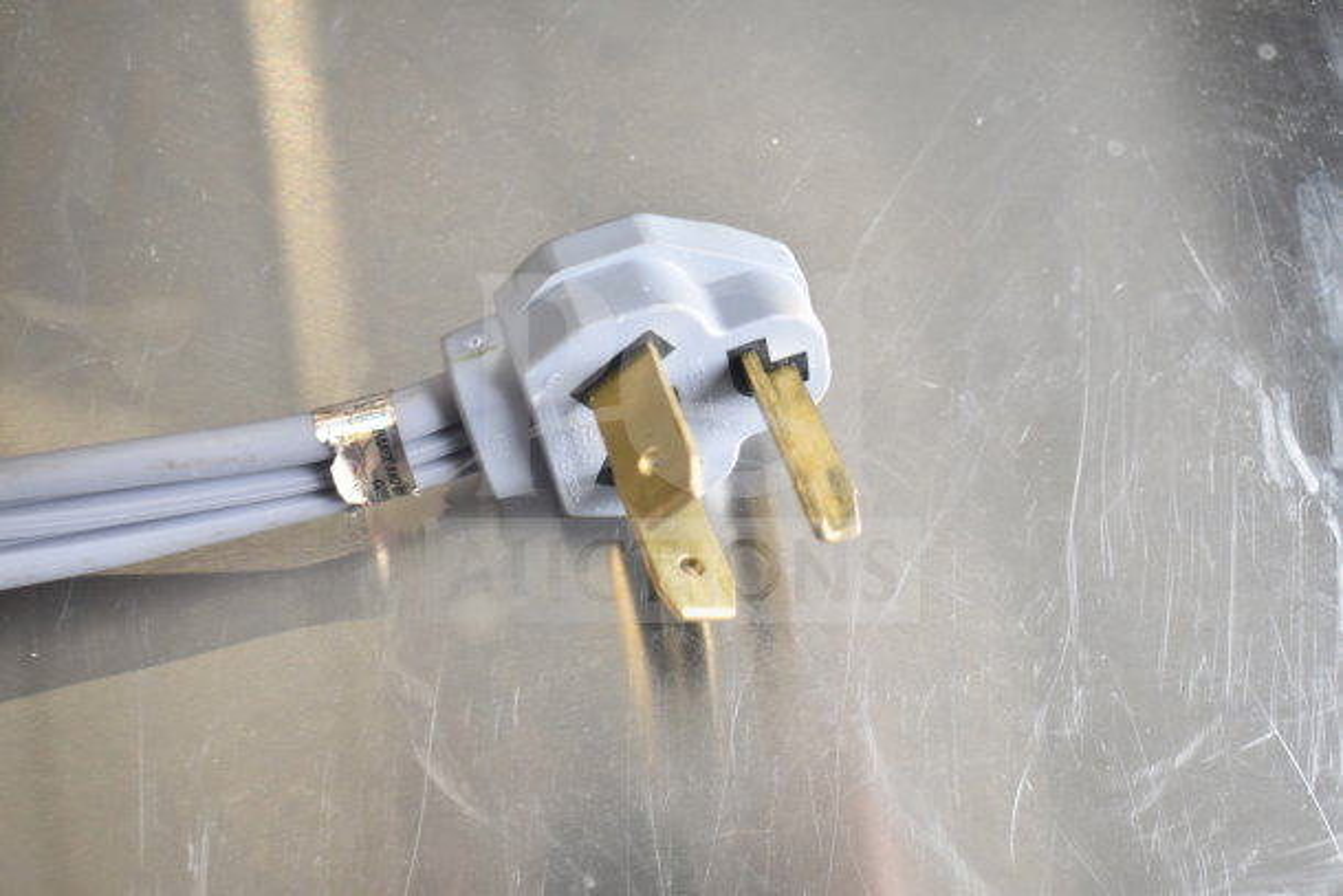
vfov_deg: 29.9
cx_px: 672
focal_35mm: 45
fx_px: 1679
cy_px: 448
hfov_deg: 43.6
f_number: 4.2
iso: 560
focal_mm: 30
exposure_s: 1/50
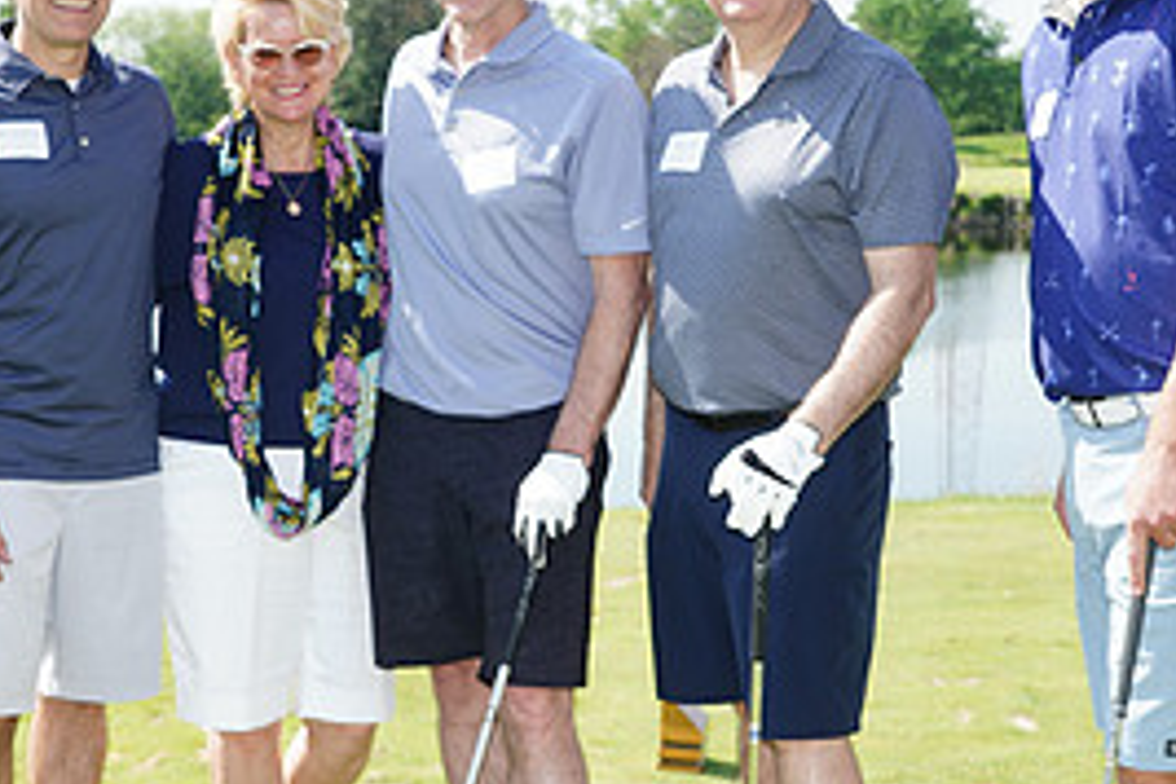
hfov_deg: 26.5
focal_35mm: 76
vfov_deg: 17.9
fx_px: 2482
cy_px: 412
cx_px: 379
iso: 125
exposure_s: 1/250
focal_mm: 35
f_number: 6.3
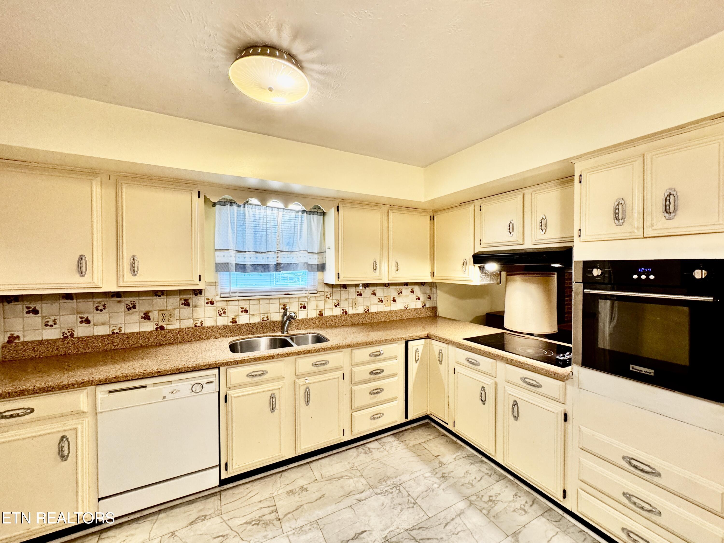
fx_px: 293
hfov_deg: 102.1
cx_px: 362
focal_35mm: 14
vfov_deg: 85.7
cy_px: 272
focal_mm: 2.22
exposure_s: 1/120
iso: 320
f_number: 2.2
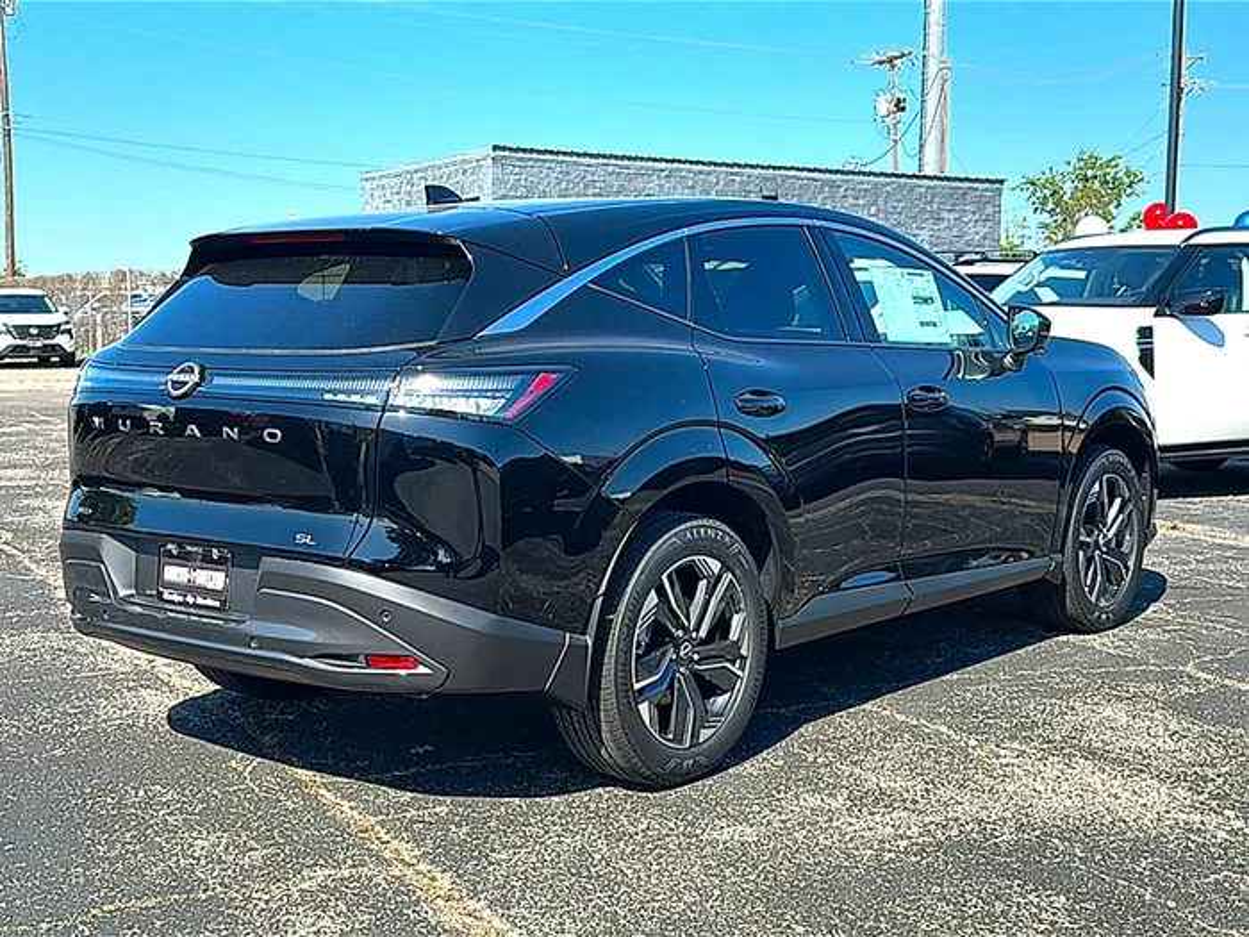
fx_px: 1371
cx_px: 624
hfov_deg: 49.0
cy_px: 468
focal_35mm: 38
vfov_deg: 37.7
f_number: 1.78
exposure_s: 1/2309
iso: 80
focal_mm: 6.86
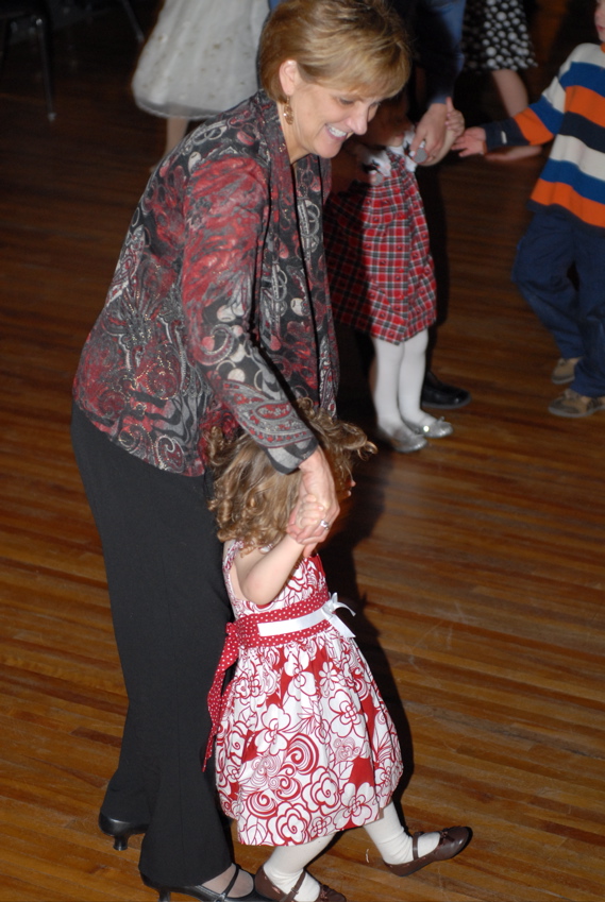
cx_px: 302
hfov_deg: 13.1
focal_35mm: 105
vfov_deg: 19.4
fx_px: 2637
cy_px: 451
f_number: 2.8
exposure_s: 1/25
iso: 400
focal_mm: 70
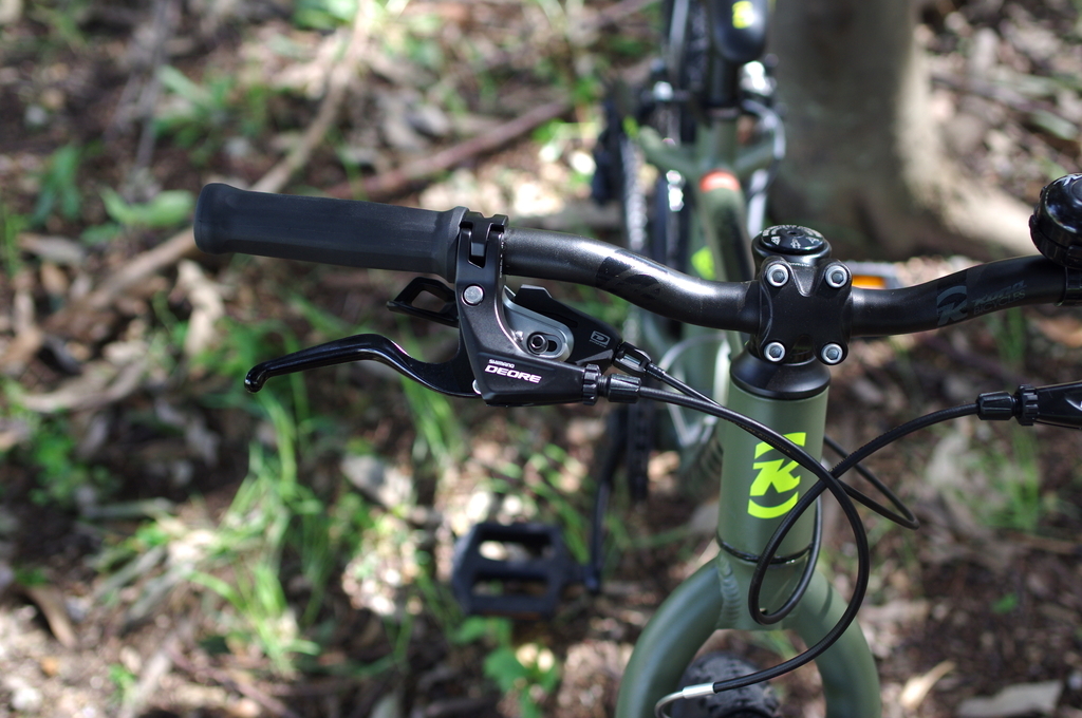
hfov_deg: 38.2
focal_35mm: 52
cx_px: 541
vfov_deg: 25.9
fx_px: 1561
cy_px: 359
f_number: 2.8
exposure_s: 1/250
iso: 200
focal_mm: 35
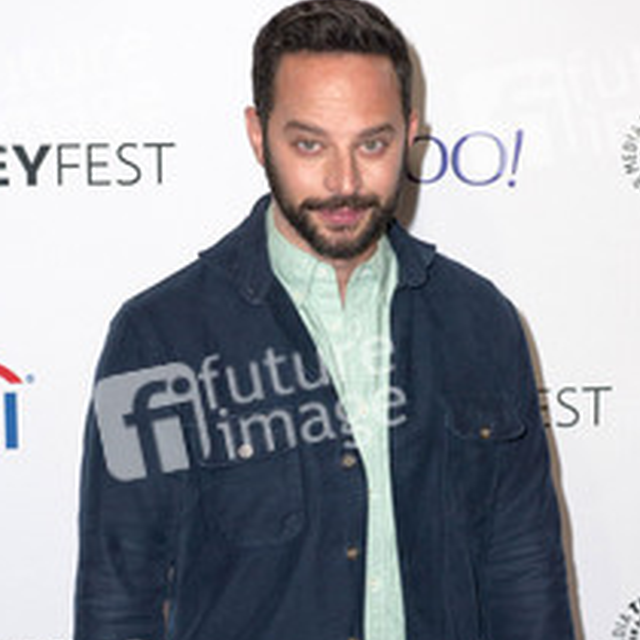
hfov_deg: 17.9
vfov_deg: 17.7
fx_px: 2029
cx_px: 340
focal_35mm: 97
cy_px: 561
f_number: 4
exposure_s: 1/400
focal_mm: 60
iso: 500
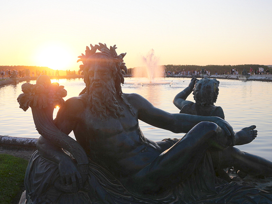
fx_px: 346
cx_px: 136
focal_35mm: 44
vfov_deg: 32.9
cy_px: 102
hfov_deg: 42.9
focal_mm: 22
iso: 200
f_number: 6.3
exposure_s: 1/200
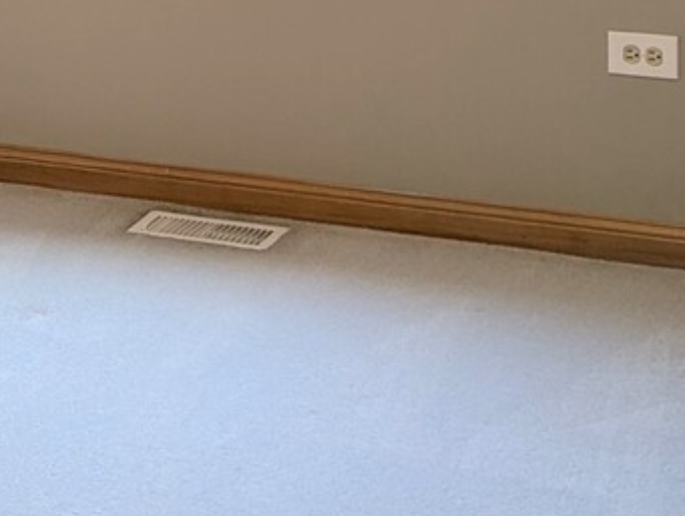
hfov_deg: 19.0
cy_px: -205
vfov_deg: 14.0
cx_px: 35
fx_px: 2002
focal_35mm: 101
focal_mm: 6.81
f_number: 1.85
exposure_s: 1/120
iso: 60
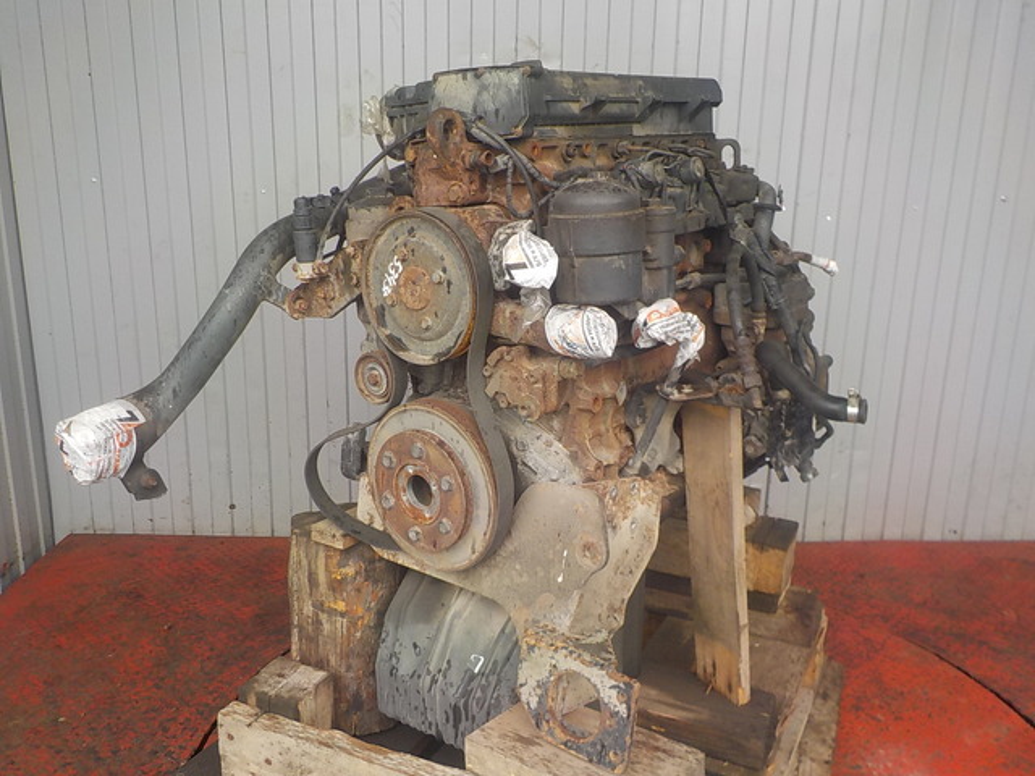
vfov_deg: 46.8
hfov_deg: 60.0
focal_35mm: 30
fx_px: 897
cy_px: 388
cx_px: 518
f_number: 3.3
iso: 140
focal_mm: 4.1
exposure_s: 1/30
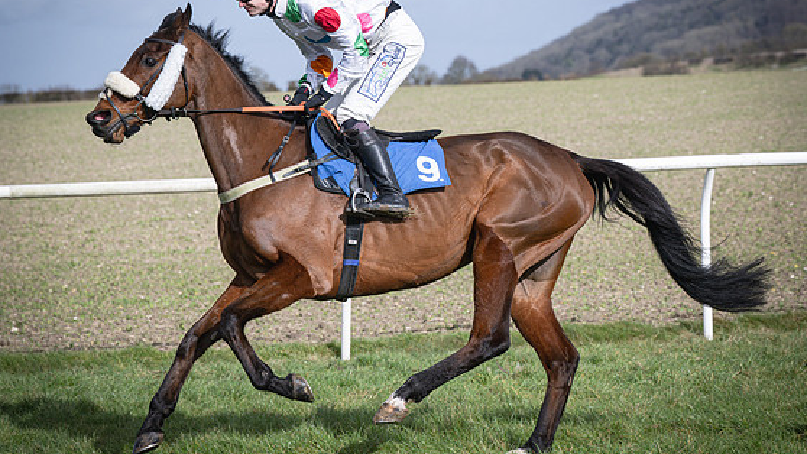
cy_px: 217
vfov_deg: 7.6
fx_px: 3424
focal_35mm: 160
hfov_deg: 13.4
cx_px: 391
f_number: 5.6
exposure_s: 1/2000
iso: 400
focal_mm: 110
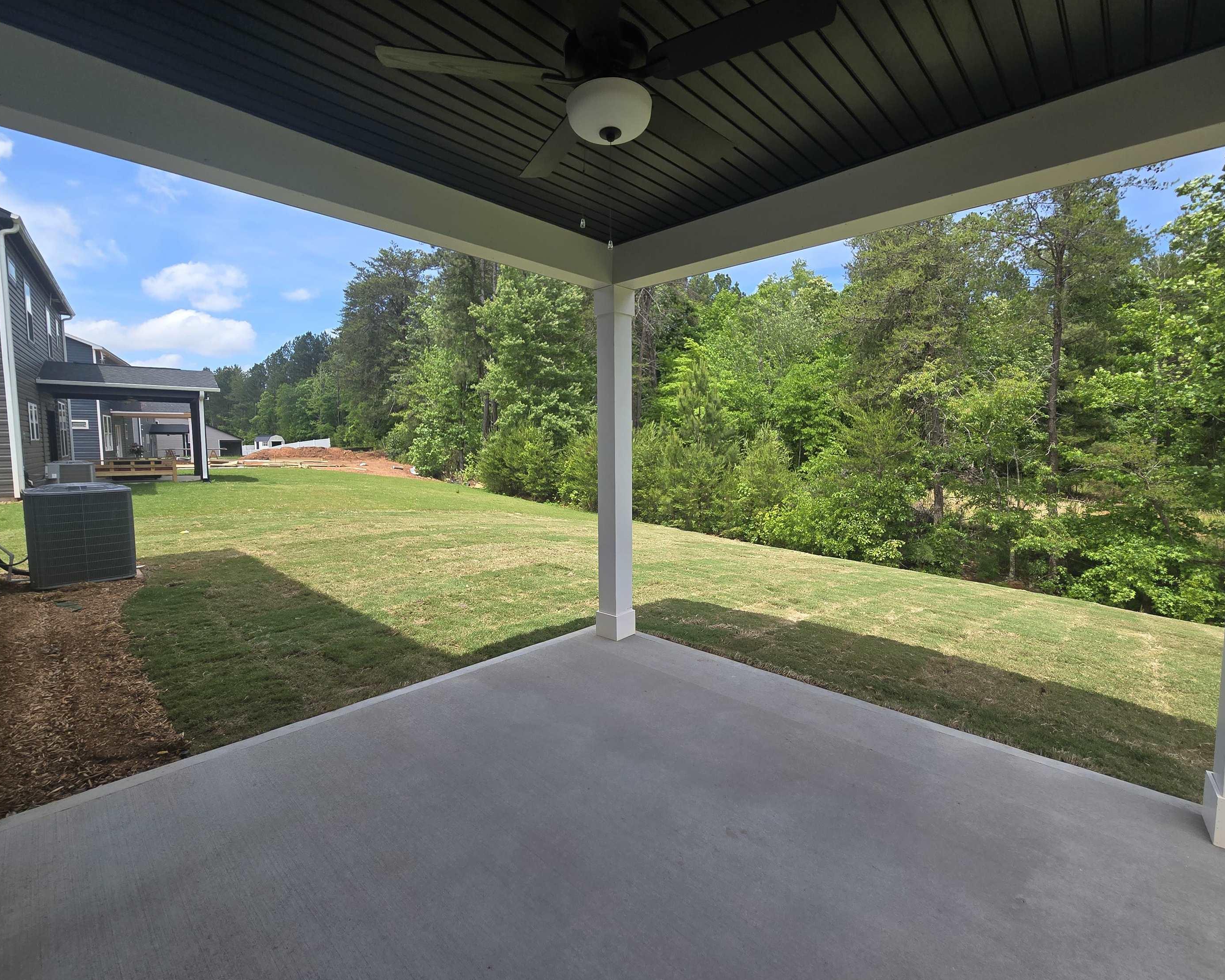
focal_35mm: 14
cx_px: 620
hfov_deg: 100.7
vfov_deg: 88.0
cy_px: 485
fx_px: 508
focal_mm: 2.2
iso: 50
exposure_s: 1/1148
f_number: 2.2
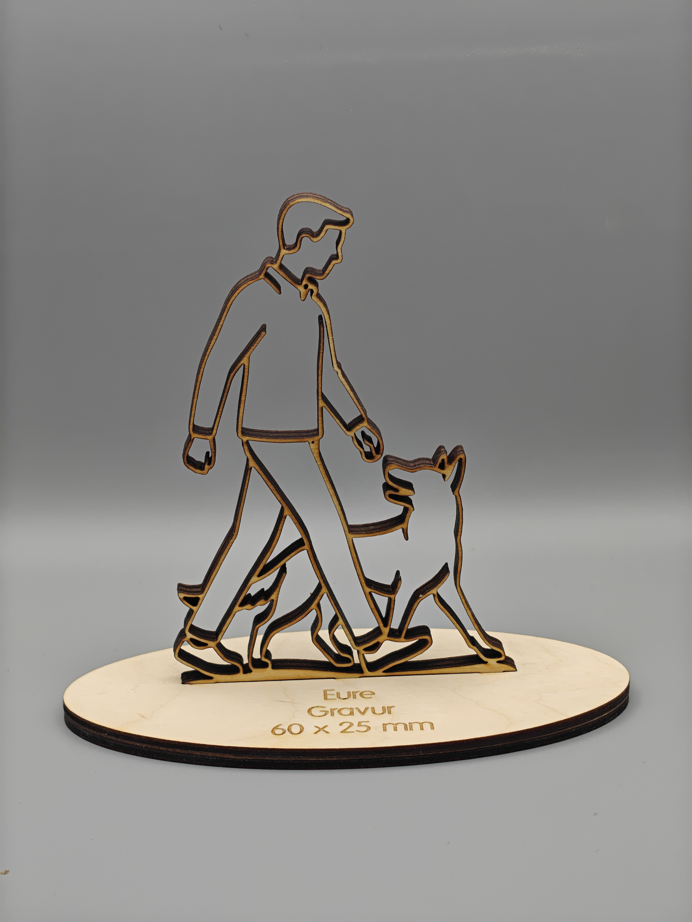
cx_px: 346
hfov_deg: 20.2
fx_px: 1946
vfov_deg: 26.7
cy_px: 461
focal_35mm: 73
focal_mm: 13.85
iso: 160
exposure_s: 1/100
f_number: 16
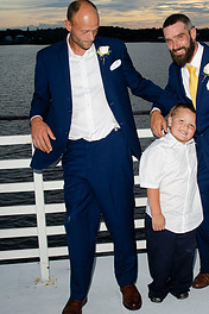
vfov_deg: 42.7
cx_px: 157
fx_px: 401
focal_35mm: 46
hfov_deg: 28.8
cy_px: 145
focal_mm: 18
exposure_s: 1/100
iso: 200
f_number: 5.6
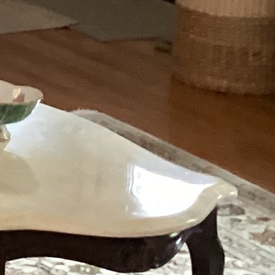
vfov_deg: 8.4
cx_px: -352
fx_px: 1834
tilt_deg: -5.8
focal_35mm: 204
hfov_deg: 8.0
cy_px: -123
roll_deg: -1.7
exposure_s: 1/30
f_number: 2.4
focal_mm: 3.3
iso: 500
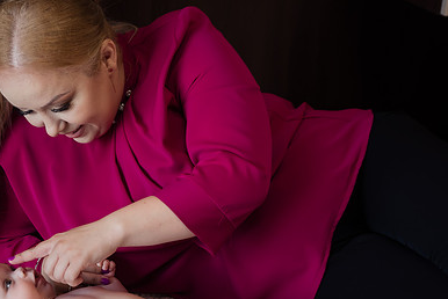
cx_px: 90
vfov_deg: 15.3
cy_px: 226
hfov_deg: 22.5
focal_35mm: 89
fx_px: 1108
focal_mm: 52
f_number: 3.2
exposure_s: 1/200
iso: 400
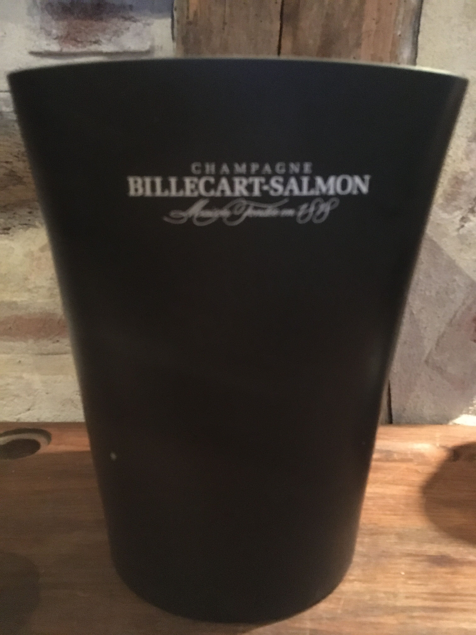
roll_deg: +0.5
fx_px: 532
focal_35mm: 29
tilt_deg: -13.4
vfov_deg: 61.7
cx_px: 238
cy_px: 318
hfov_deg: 48.2
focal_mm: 4.15
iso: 1000
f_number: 2.2
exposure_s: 1/17
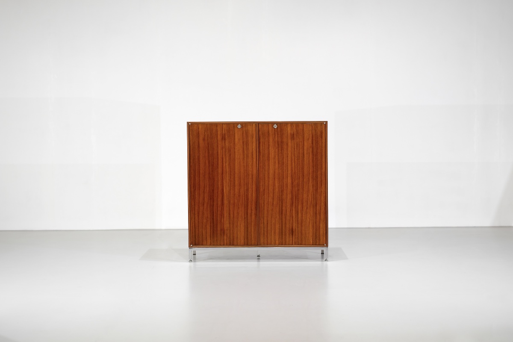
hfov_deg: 37.5
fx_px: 755
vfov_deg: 25.5
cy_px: 171
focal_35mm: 53
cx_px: 256
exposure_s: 1/13
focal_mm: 35
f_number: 8
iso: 400
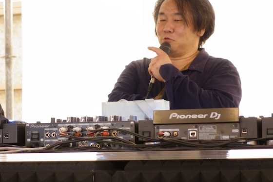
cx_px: 86
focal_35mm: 128
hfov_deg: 16.0
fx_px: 970
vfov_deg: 10.7
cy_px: 110
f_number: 2.8
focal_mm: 25.7
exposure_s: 1/8
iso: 800
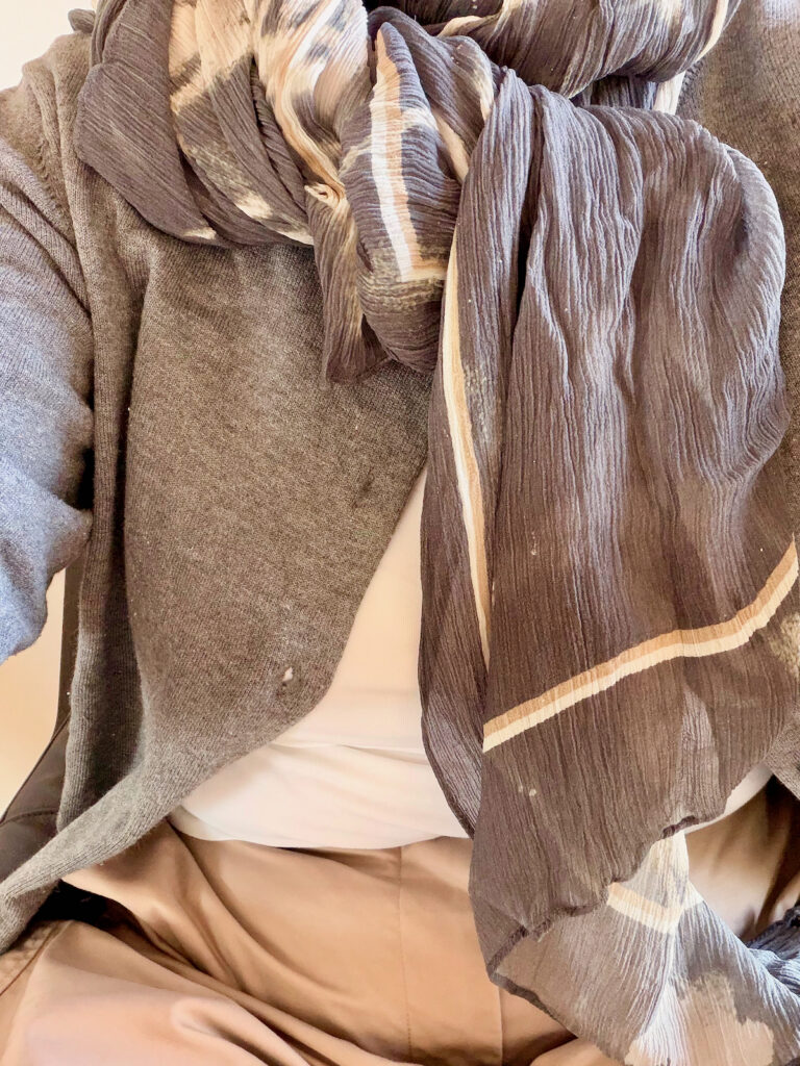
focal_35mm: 30
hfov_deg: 46.8
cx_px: 400
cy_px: 533
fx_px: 924
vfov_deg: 60.0
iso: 200
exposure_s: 1/60
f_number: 1.9
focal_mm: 2.71
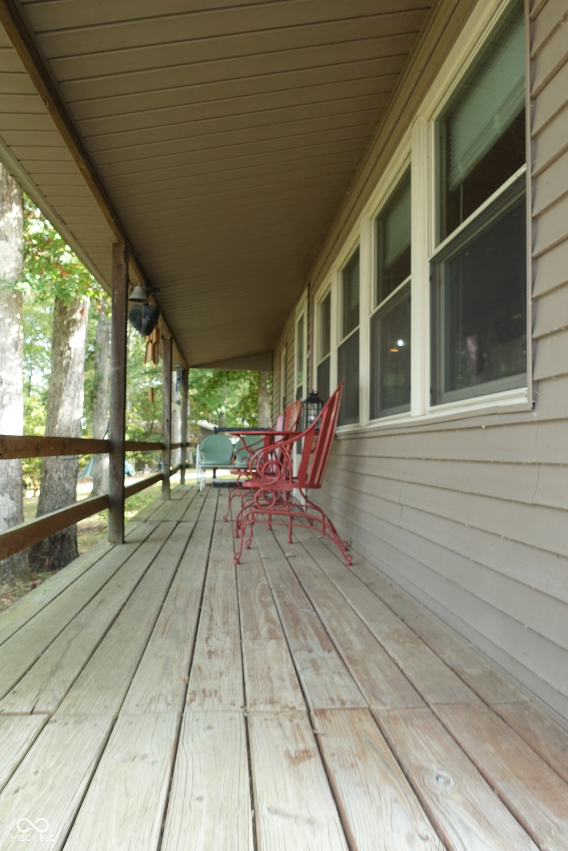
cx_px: 284
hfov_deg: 53.1
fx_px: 568
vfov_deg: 73.7
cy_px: 426
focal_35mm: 24
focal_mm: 8.8
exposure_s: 1/80
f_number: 3.5
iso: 125
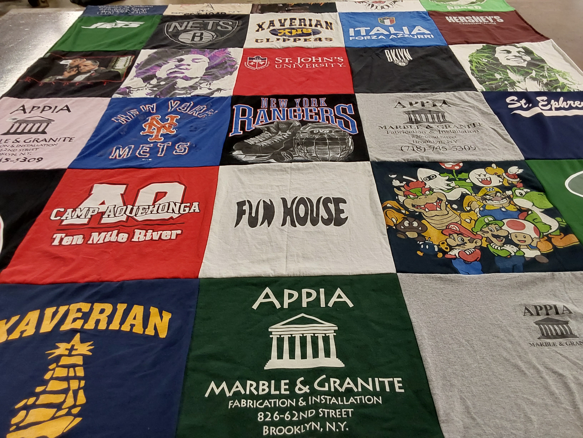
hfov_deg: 63.4
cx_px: 292
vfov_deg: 49.7
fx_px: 472
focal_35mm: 28
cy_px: 219
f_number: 1.9
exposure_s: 1/60
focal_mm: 2.91
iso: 100
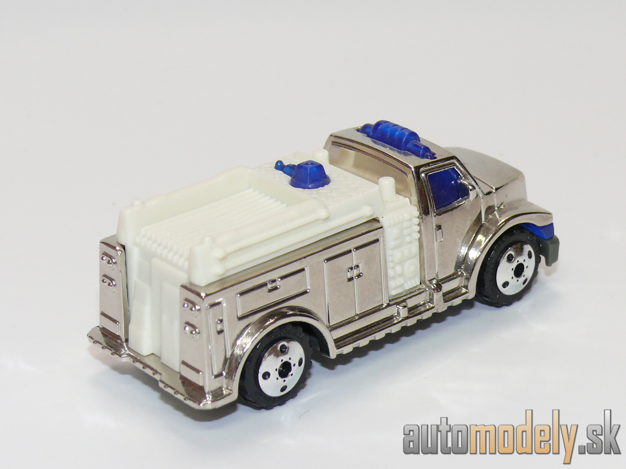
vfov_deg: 14.4
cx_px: 313
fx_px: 1863
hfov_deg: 19.1
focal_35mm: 103
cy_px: 234
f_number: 4
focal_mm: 13.4
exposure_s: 1/30
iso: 100
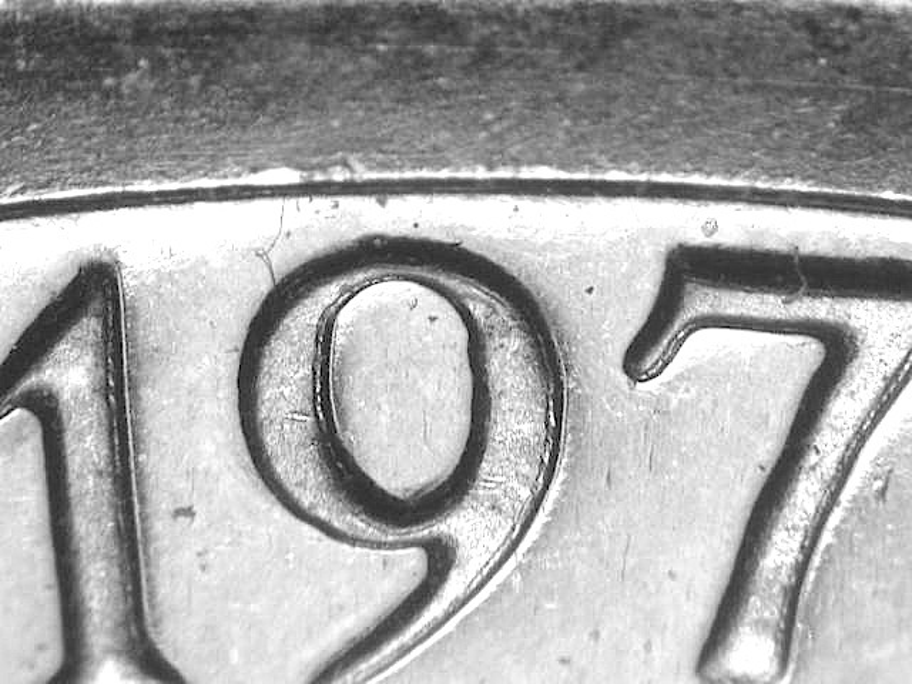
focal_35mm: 154
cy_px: 342
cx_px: 456
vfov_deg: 9.6
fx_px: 4057
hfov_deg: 12.8
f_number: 5.1
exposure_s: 1/8.7
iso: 100
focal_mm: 32
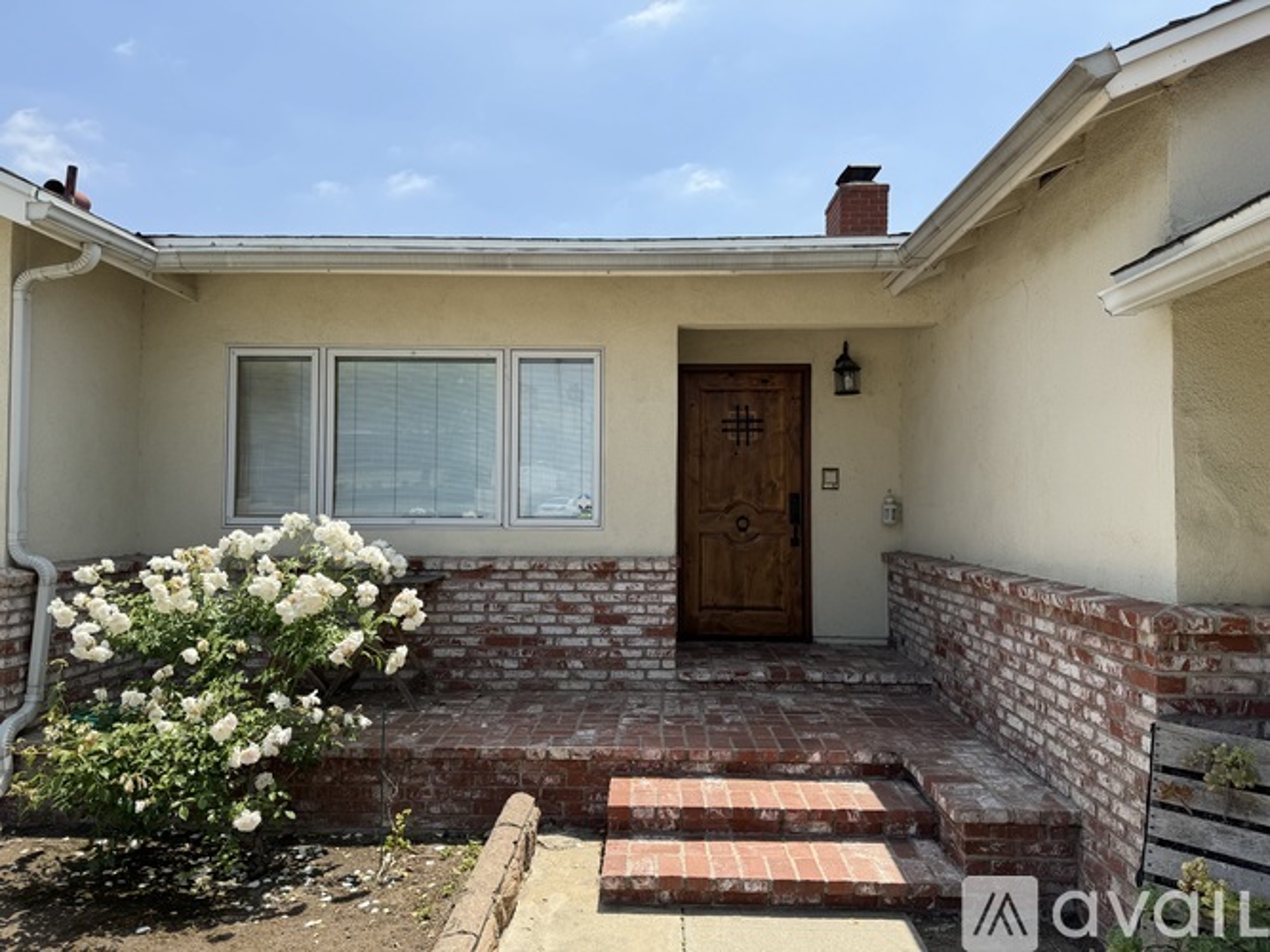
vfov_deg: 56.8
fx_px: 880
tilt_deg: +1.8
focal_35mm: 24
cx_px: 635
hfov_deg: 71.6
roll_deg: -0.5
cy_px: 476
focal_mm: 6.76
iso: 80
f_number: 1.78
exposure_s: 1/3413
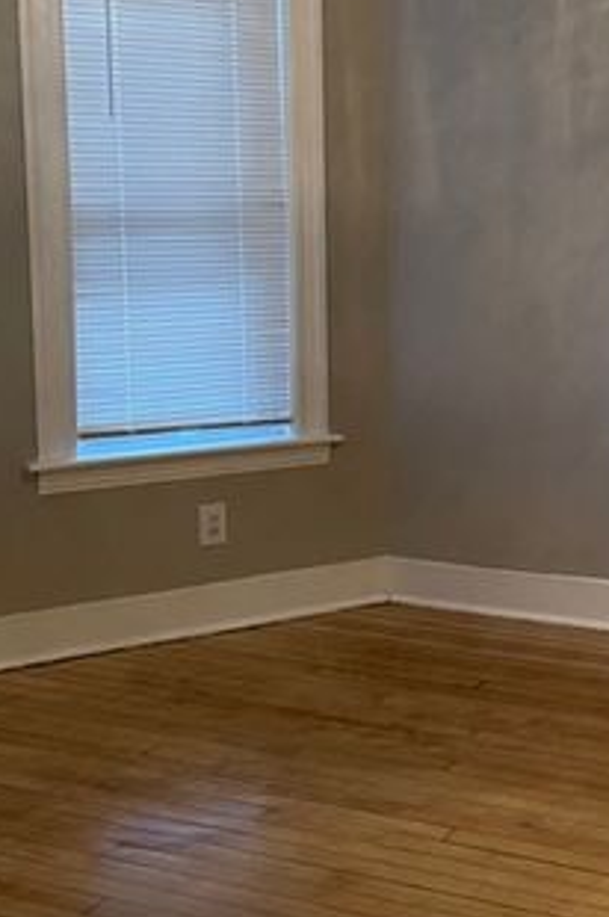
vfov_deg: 35.6
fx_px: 1424
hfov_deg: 22.7
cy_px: 368
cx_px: 674
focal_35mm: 56
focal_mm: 5.1
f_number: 1.6
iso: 400
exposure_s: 1/40
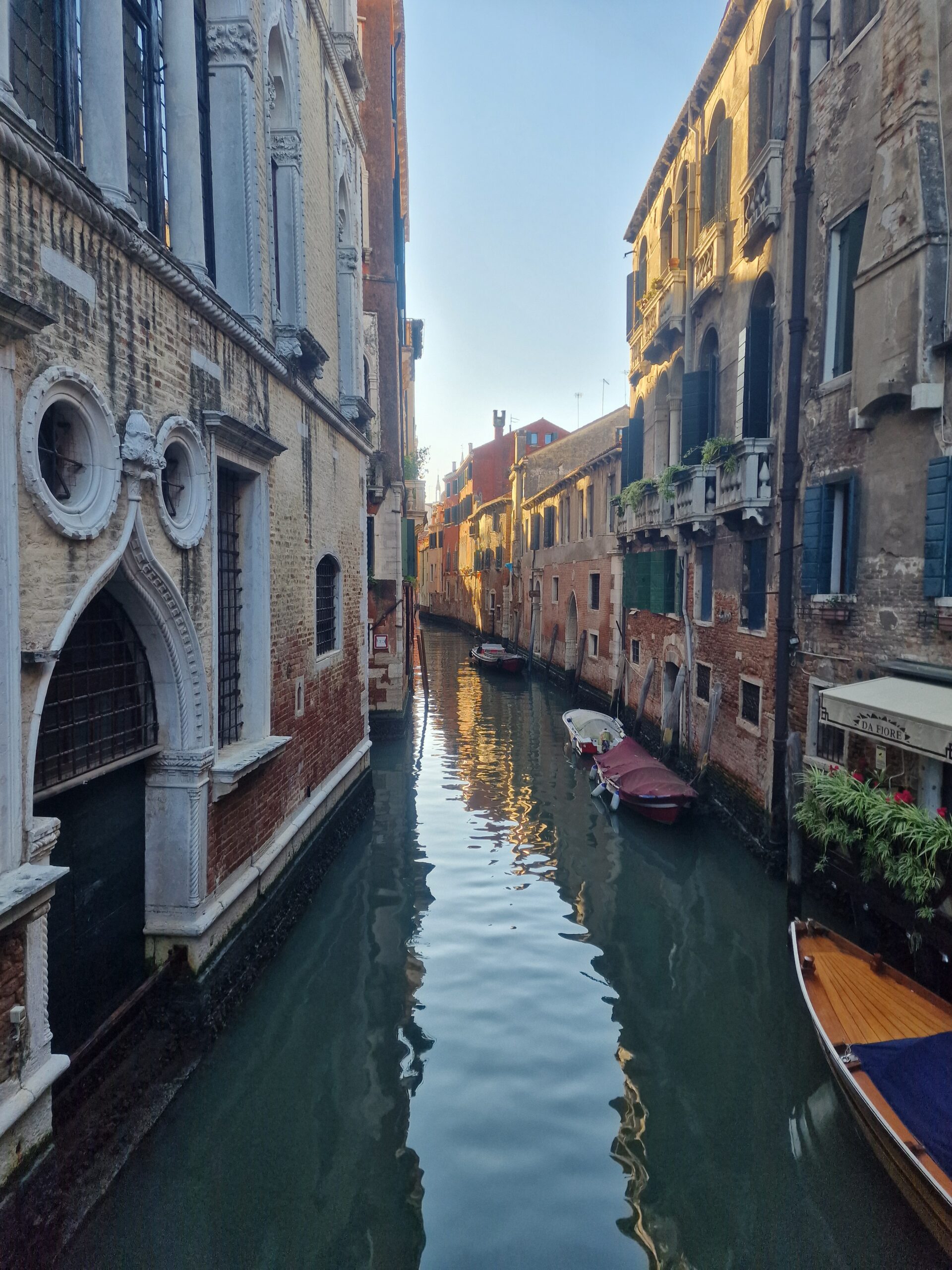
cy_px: 635
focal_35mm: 23
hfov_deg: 58.9
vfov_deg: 73.9
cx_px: 476
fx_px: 843
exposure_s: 1/188
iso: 50
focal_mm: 6.4
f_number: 1.8
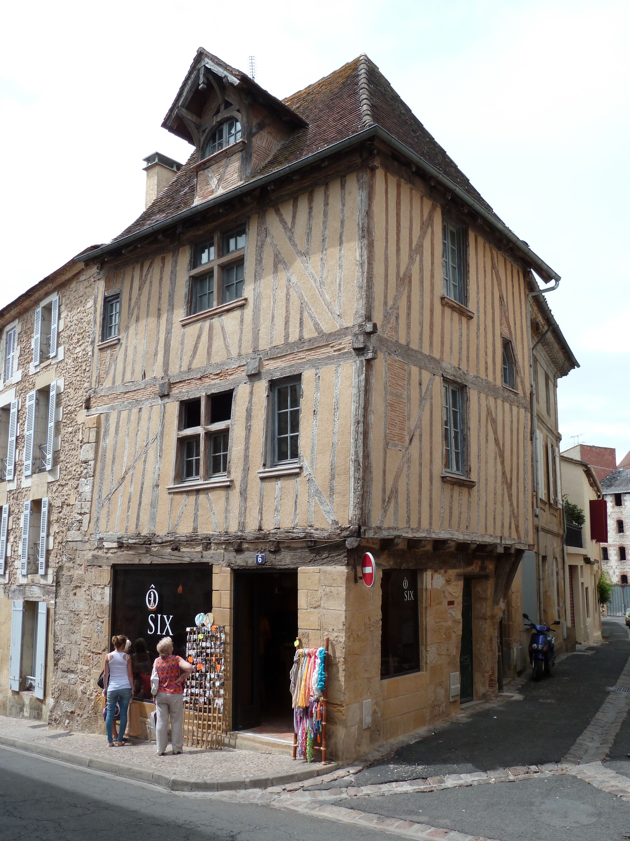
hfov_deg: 44.2
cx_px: 315
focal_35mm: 32
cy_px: 420
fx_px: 777
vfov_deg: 56.8
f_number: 4
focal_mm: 5.3
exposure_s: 1/500
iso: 80
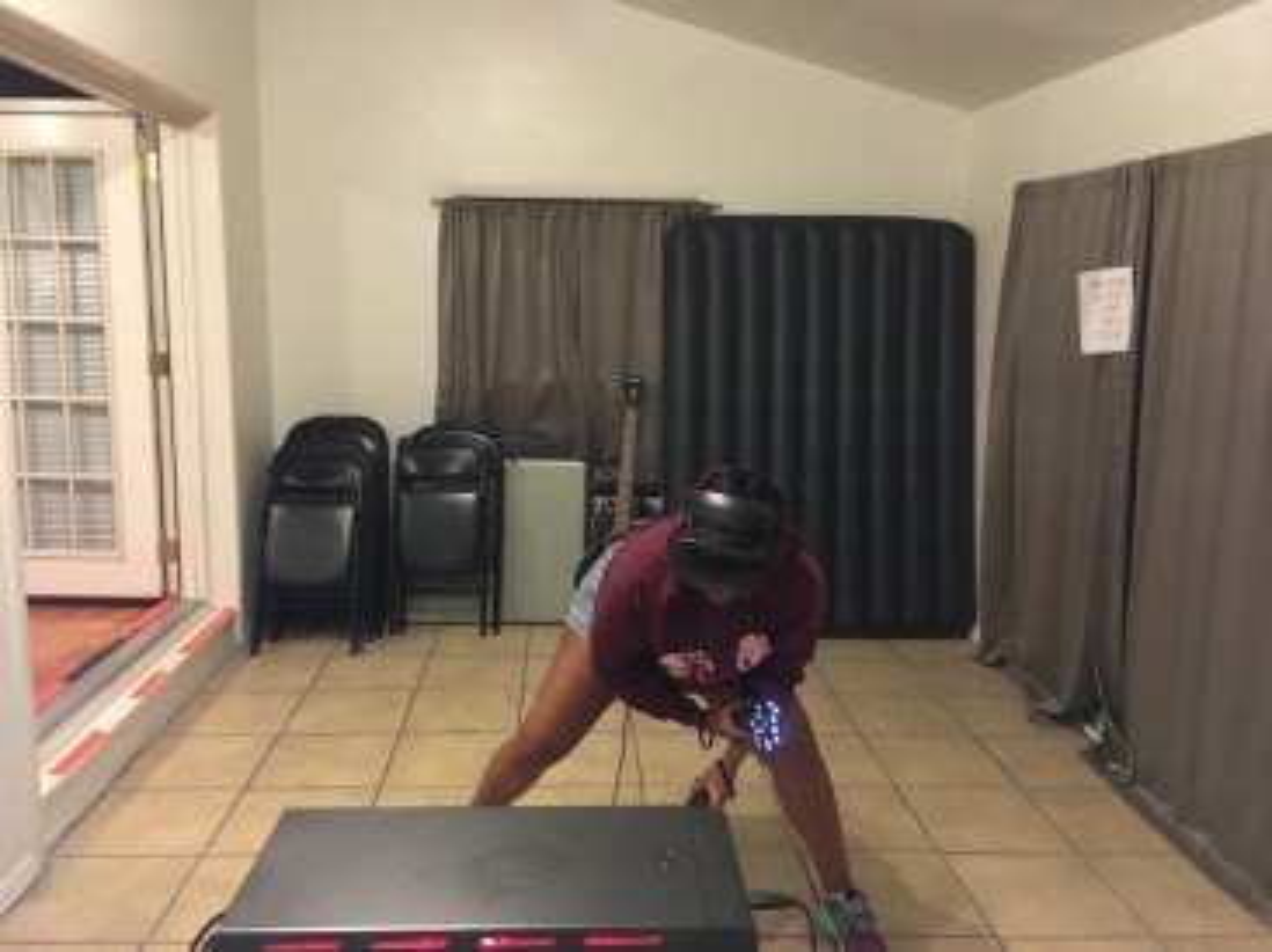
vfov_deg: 48.2
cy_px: 476
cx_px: 636
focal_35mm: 29
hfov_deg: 61.7
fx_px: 1065
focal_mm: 4.15
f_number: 2.2
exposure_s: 1/15
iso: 400
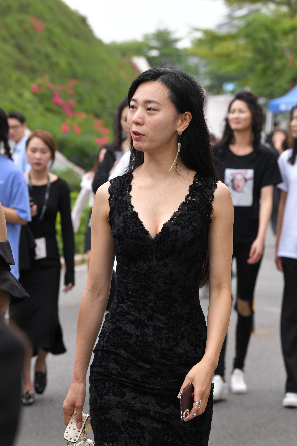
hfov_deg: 13.4
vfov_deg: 20.0
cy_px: 223
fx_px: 1262
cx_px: 148
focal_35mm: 102
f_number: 5.6
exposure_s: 1/640
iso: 560
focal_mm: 102
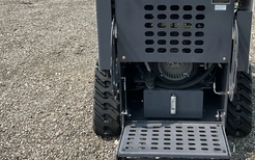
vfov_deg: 25.7
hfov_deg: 39.8
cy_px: 50
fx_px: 348
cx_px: 170
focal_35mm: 50
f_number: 1.8
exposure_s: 1/1168
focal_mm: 3
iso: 25
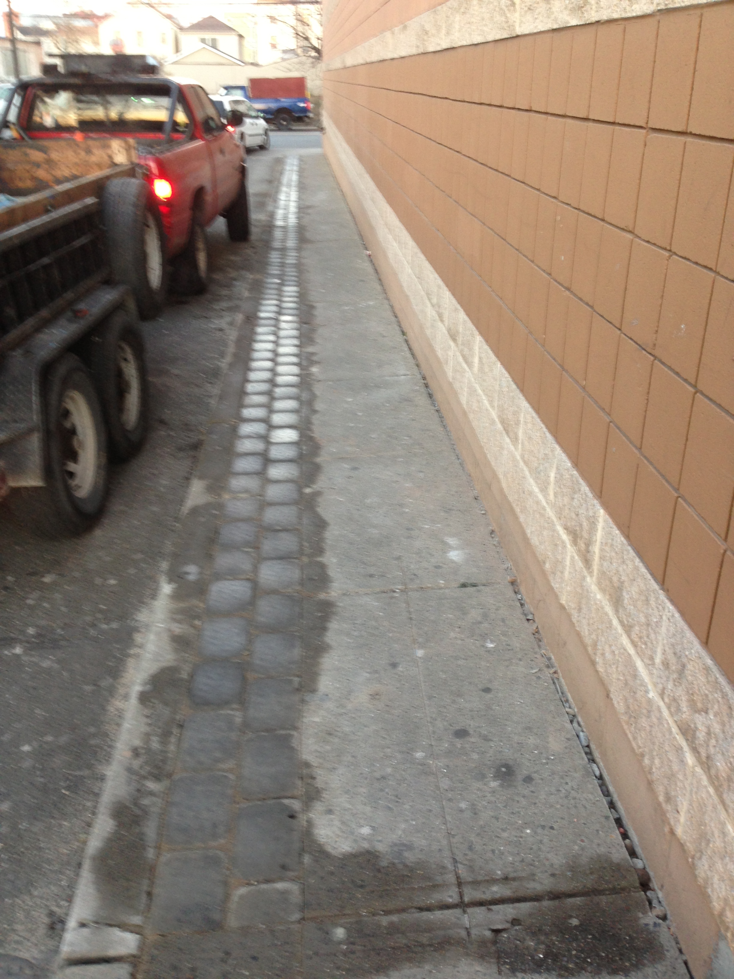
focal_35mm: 33
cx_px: 367
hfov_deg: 42.9
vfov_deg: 55.4
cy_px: 490
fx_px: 933
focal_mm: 4.13
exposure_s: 1/20
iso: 80
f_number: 2.4
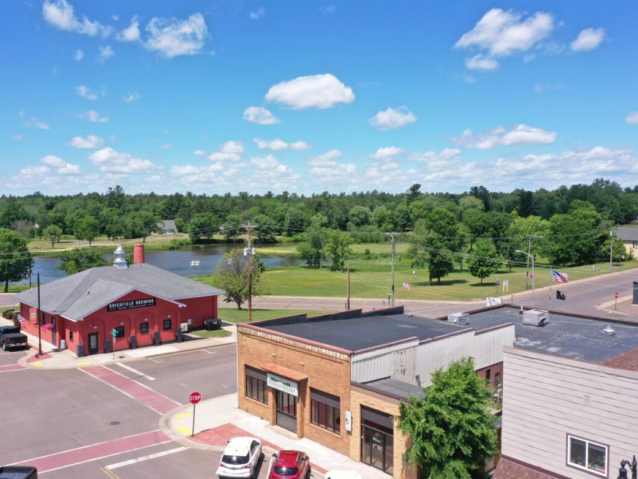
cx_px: 287
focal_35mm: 31
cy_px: 241
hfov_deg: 58.2
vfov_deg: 45.5
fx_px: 571
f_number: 10
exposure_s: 1/120
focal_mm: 10.26
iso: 100
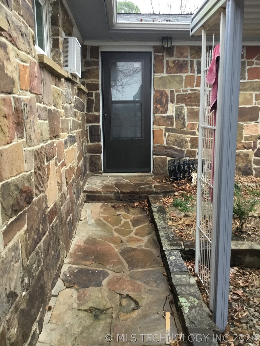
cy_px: 173
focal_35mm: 31
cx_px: 130
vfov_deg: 58.4
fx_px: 310
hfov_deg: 45.4
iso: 64
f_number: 2.4
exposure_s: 1/30
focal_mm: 3.3
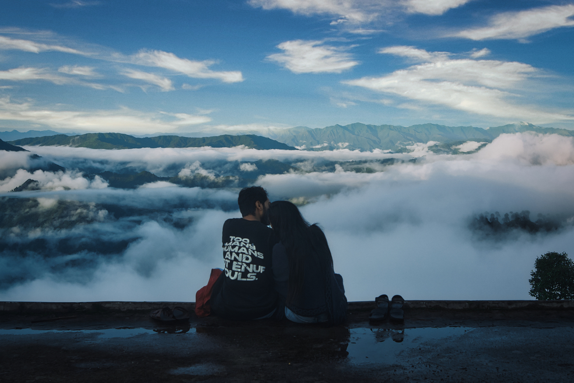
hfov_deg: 38.2
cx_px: 287
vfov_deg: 26.0
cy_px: 192
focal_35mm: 52
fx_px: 829
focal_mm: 35
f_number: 6.3
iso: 400
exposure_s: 1/320
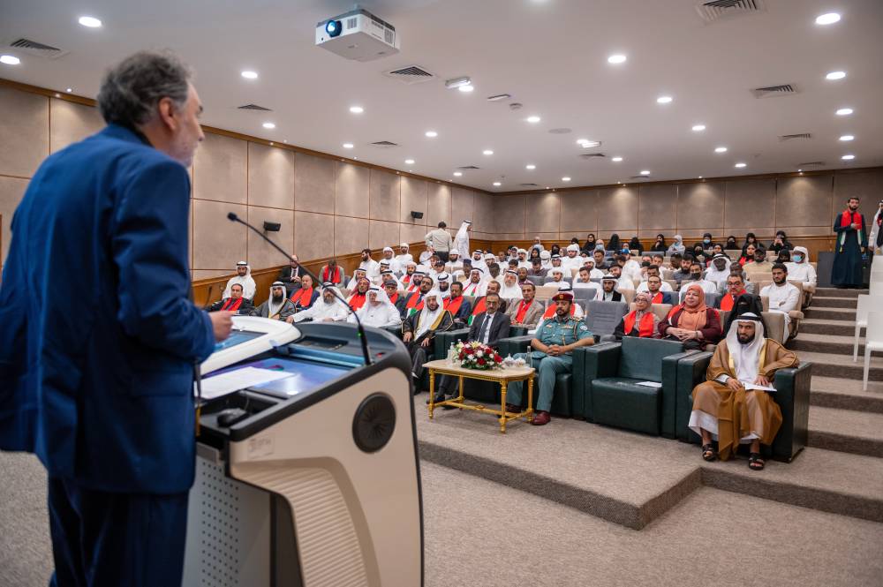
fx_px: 588
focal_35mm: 24
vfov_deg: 53.1
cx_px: 442
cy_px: 294
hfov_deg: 73.8
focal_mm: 24
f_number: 2.8
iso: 1600
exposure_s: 1/60
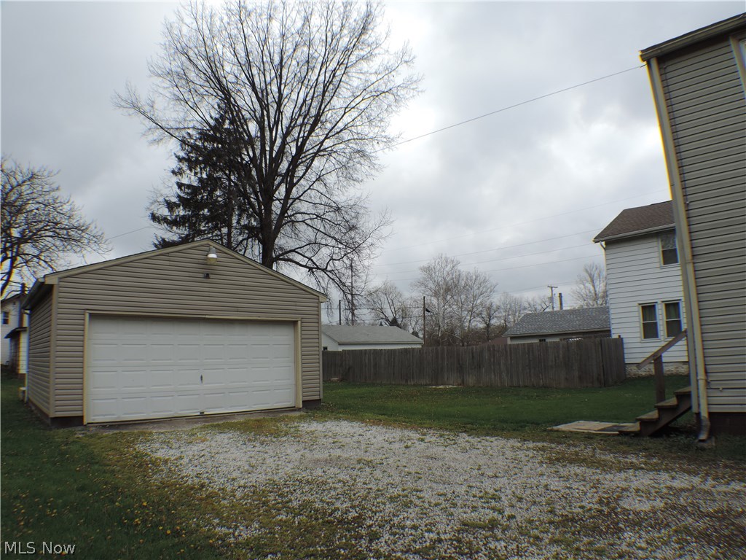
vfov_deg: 49.7
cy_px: 280
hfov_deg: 63.4
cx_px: 373
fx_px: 603
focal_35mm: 28
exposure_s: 1/1250
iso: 80
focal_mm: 4.9
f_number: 3.1
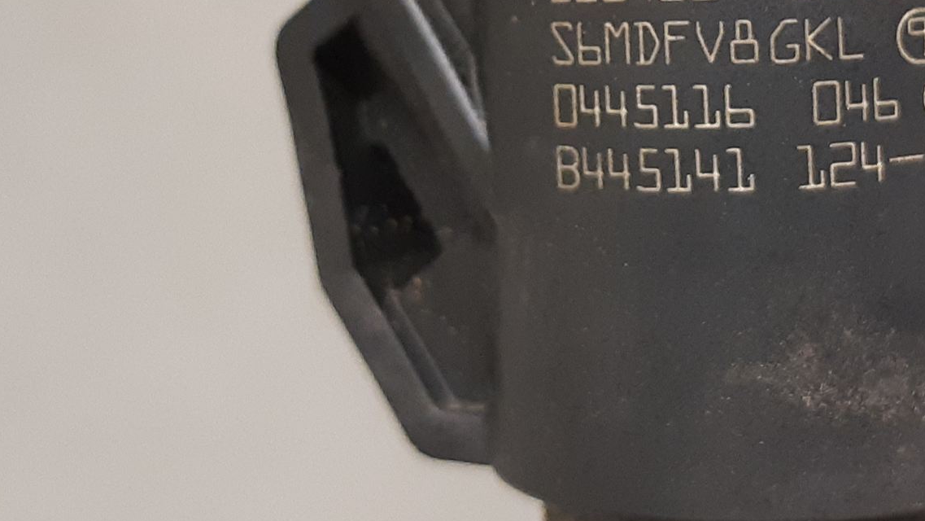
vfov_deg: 22.6
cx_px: 642
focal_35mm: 51
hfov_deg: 39.9
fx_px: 1251
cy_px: 5
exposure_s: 1/33
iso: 250
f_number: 1.7
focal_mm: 3.93
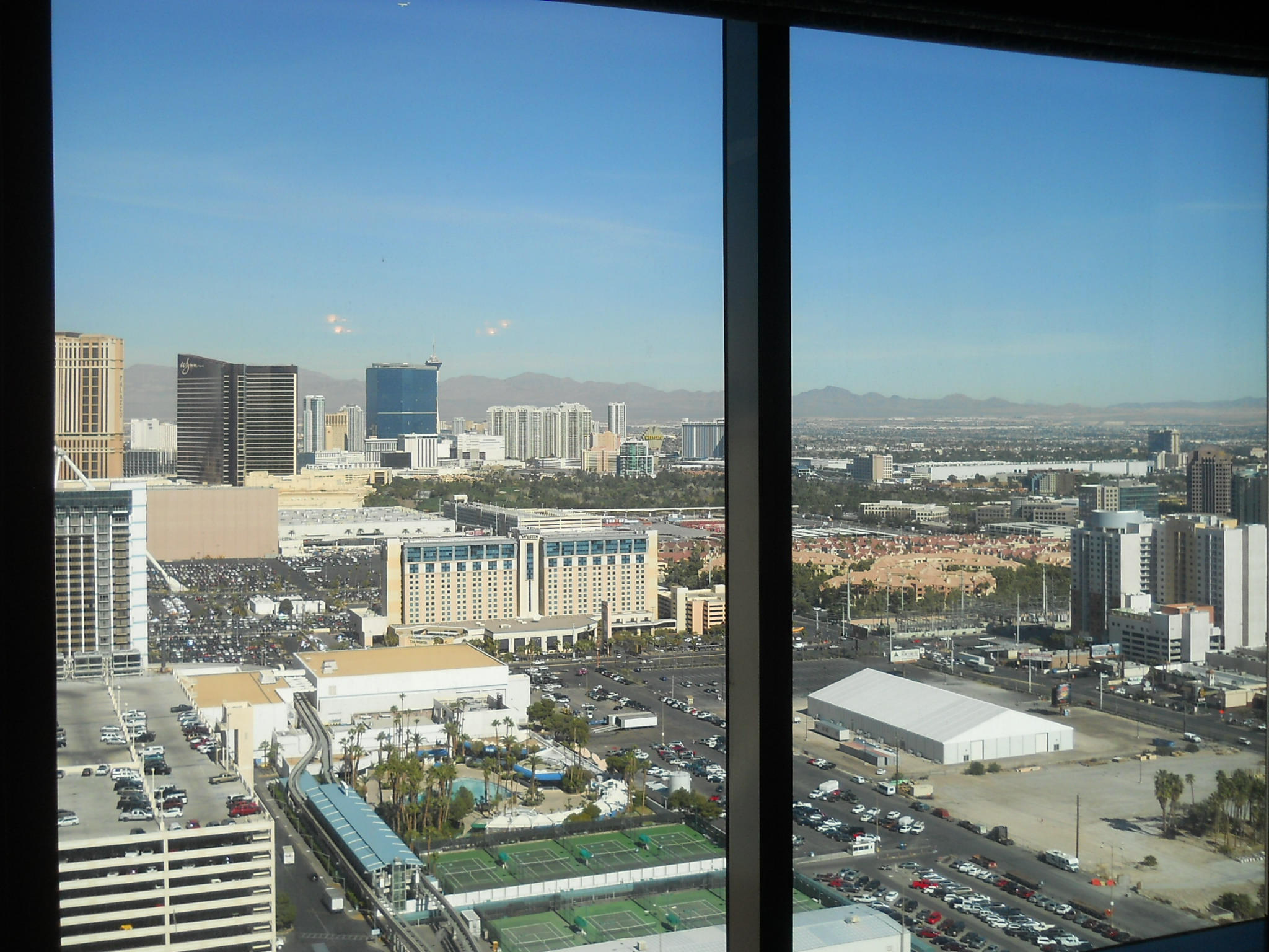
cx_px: 634
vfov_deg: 35.1
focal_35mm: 41
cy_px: 476
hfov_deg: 45.8
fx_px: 1503
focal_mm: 6.72
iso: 80
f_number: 5.5
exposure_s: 1/160
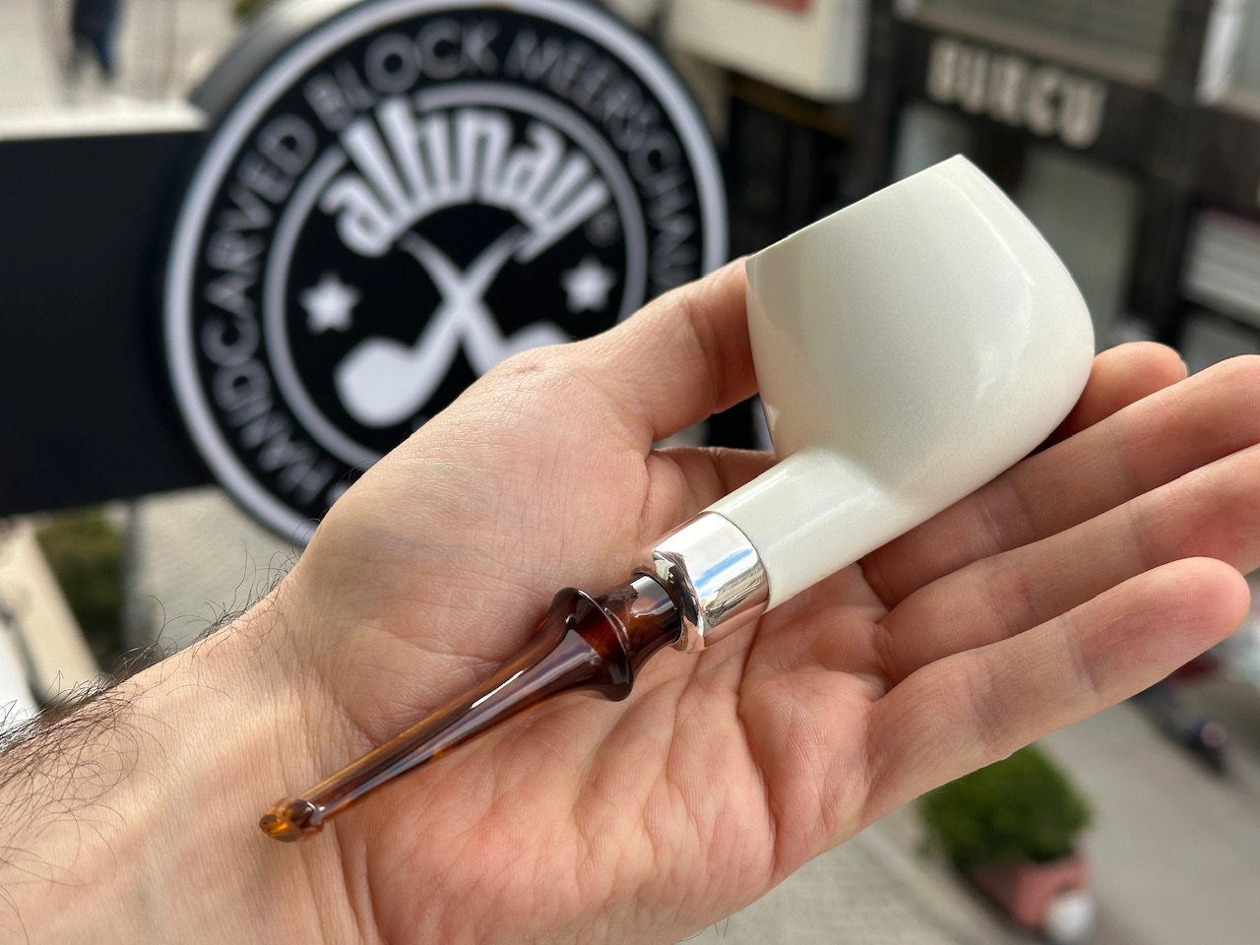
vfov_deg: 30.3
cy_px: 472
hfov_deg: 39.7
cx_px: 630
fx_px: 1747
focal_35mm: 48
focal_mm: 6.86
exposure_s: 1/543
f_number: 1.78
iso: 64
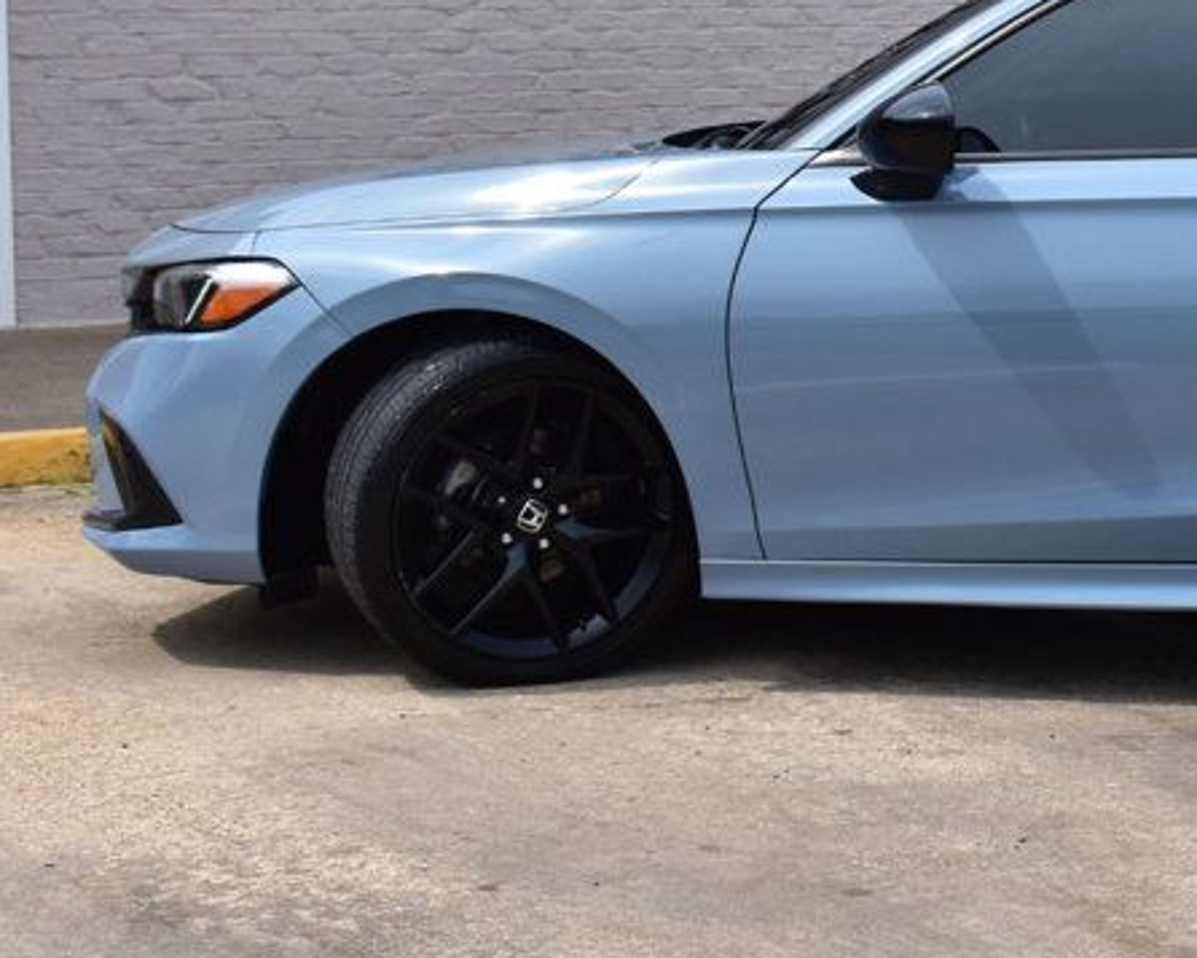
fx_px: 3546
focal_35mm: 100
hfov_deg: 18.3
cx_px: 1371
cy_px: 239
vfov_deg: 15.3
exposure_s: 1/500
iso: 360
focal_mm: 31
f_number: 11
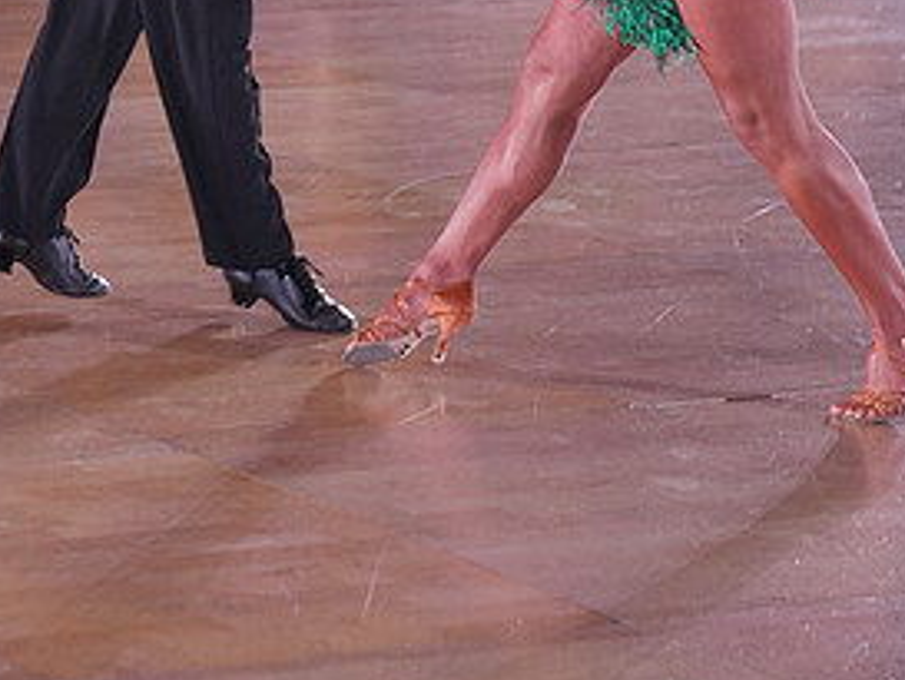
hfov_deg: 13.2
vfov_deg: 9.8
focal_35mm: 149
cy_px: -199
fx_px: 3897
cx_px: 399
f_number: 4
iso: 2000
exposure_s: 1/500
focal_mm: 73
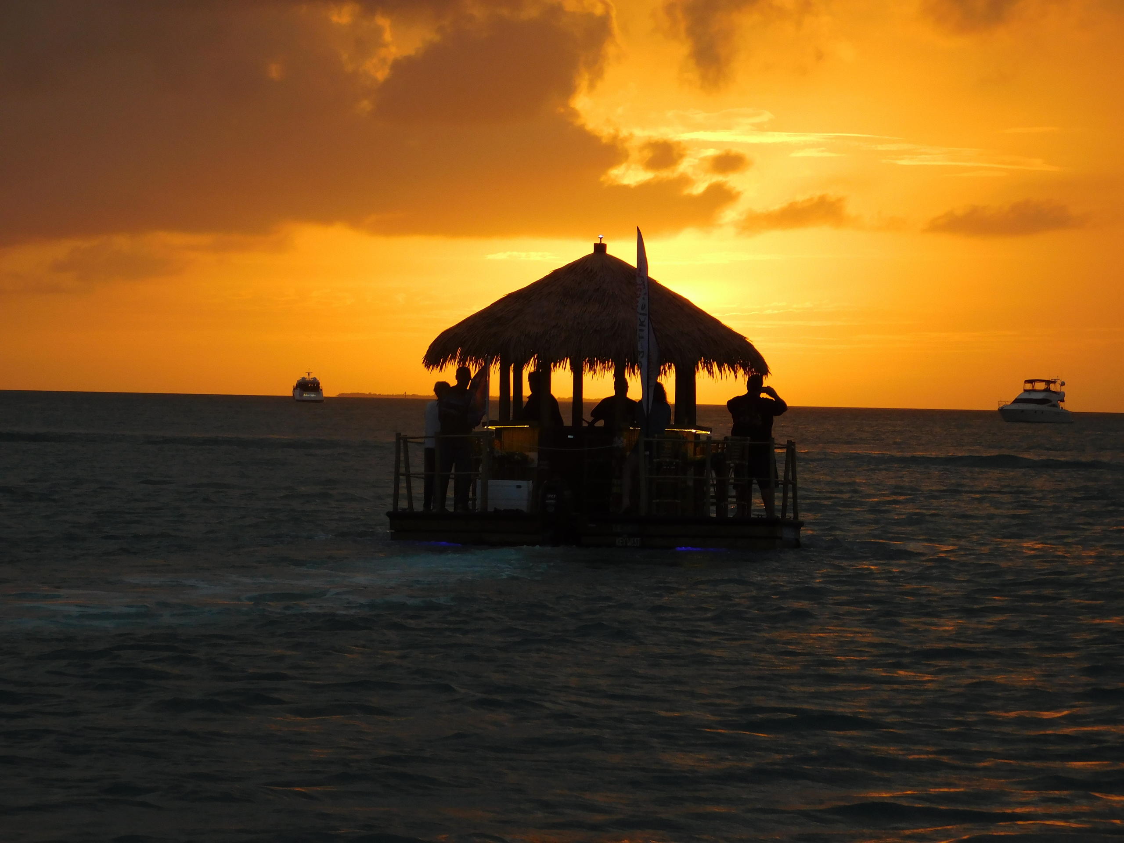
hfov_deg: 10.7
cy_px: 422
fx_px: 5975
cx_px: 562
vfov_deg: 8.1
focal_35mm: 184
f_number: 5.4
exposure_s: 1/100
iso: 125
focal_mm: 32.7
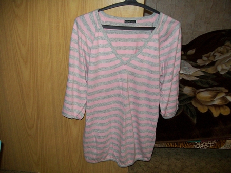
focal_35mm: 34
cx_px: 116
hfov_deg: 53.9
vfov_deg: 41.8
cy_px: 86
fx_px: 227
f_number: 2.7
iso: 160
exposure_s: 1/60
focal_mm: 6.1
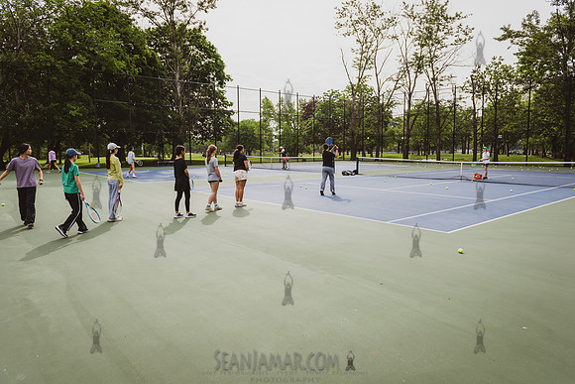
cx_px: 293
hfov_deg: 71.9
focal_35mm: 25
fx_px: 396
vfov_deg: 51.6
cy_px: 192
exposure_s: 1/1250
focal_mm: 24
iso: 200
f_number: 4
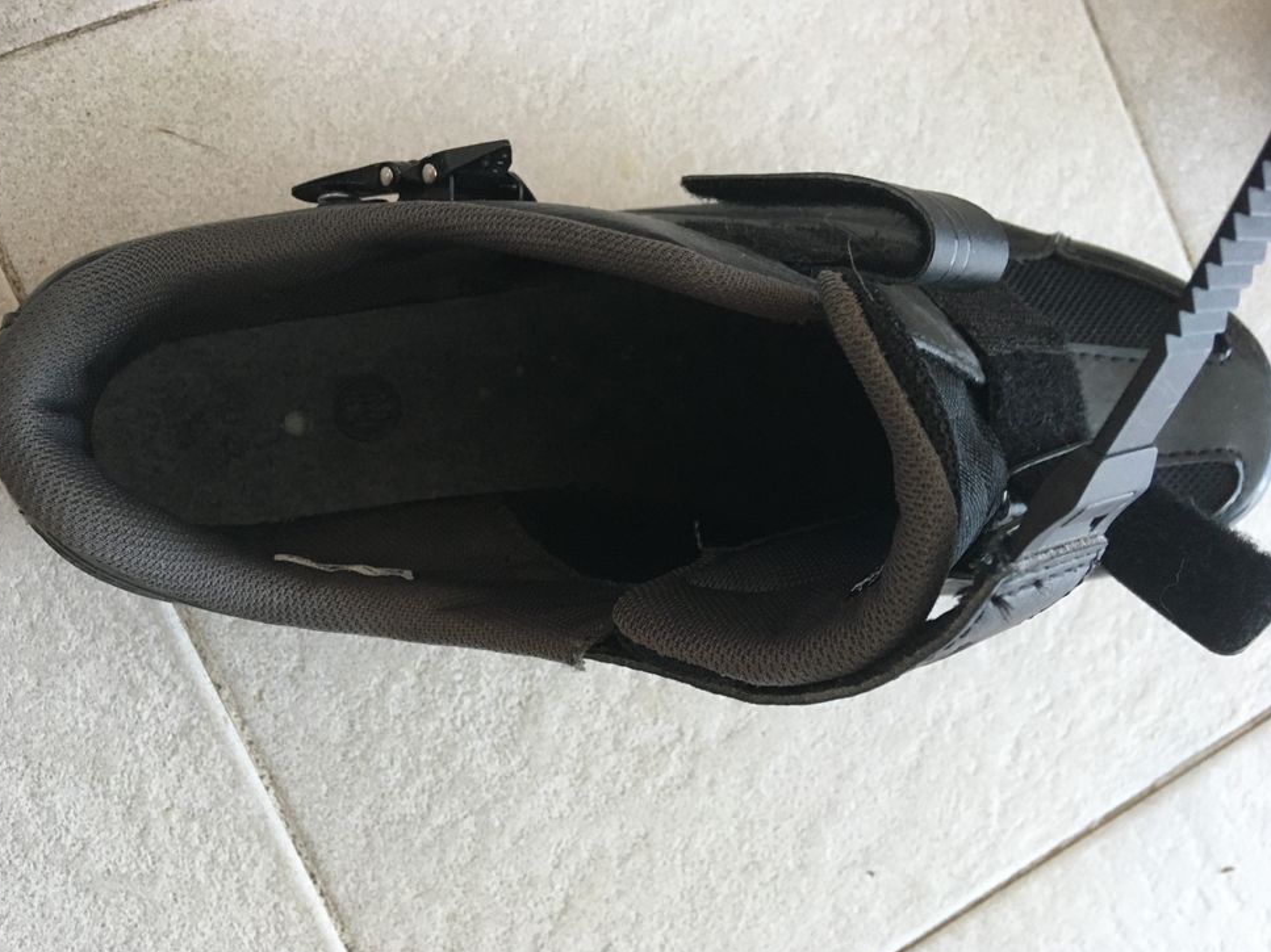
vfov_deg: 46.8
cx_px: 616
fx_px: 1101
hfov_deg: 60.0
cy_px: 491
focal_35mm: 30
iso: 160
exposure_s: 1/33
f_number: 2.2
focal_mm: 4.15
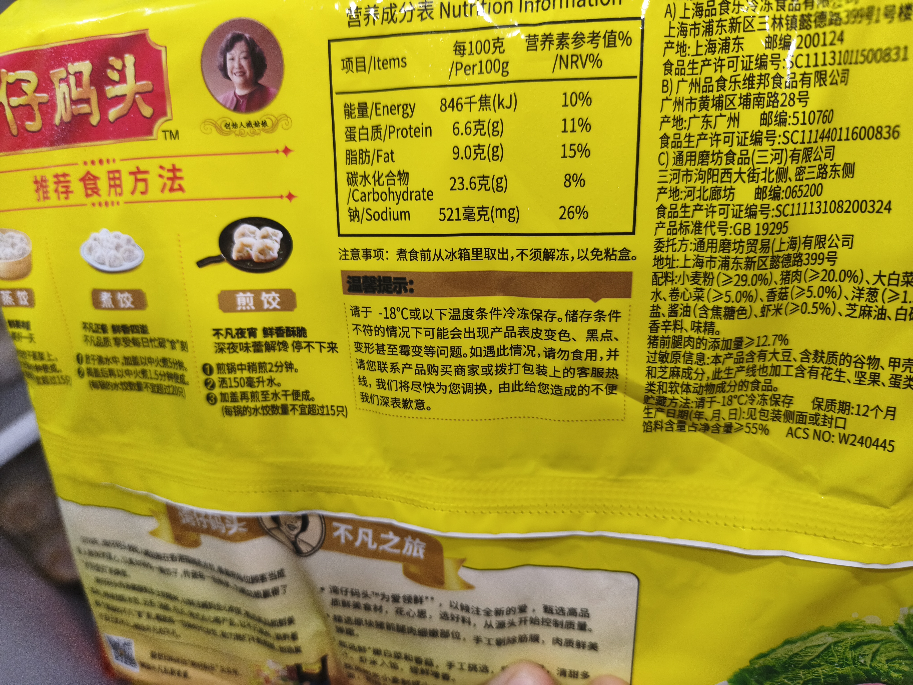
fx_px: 607
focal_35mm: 23
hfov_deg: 73.9
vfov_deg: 58.9
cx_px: 456
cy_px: 342
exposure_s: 1/100
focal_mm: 5.56
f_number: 1.88
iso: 320
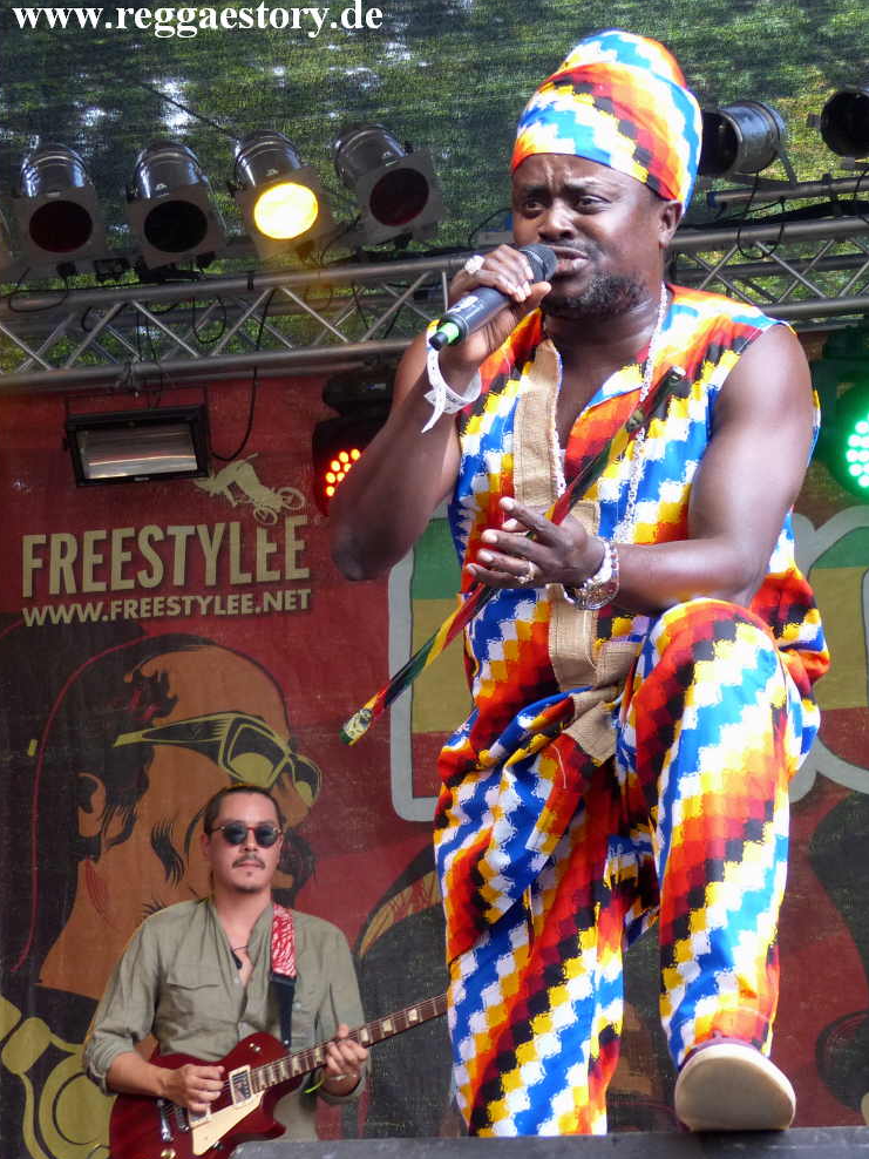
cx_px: 431
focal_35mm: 84
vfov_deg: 23.3
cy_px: 575
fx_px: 2812
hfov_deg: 17.6
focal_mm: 15
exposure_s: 1/60
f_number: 2.8
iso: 250
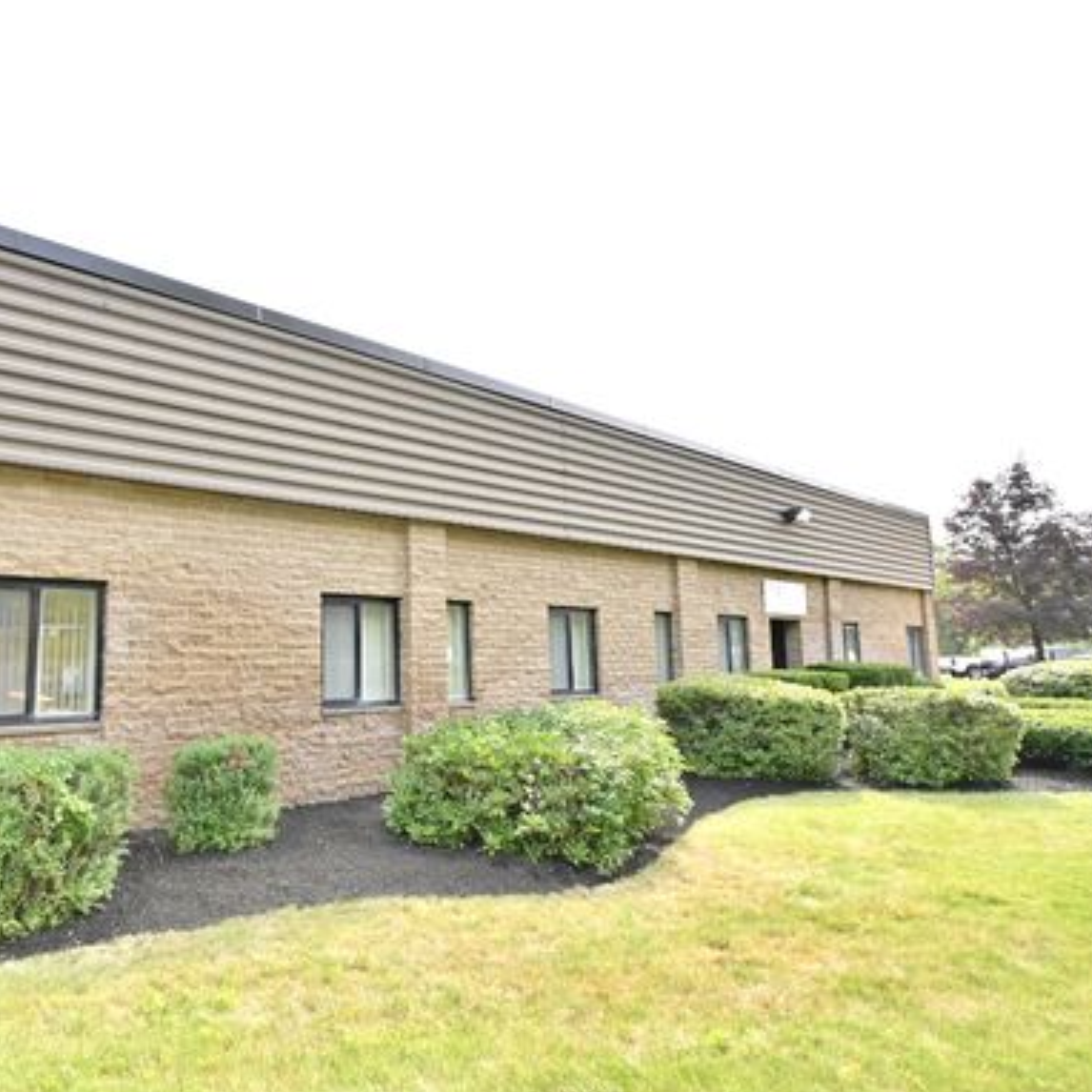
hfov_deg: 62.1
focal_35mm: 24
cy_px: 529
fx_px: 857
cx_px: 300
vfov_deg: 65.0
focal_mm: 12
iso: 250
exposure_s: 1/200
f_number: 5
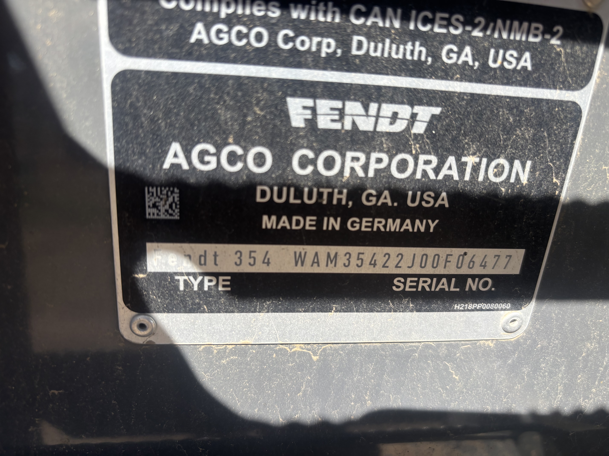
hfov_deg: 67.3
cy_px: 228
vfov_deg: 53.1
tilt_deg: -30.0
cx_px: 304
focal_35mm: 26
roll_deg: -4.8
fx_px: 457
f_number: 1.6
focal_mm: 5.96
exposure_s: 1/865
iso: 50
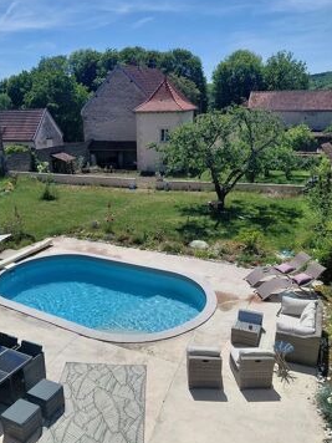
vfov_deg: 59.8
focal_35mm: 30
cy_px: 248
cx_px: 136
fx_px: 384
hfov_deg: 46.6
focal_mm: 4.69
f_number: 1.8
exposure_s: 1/5285
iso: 50
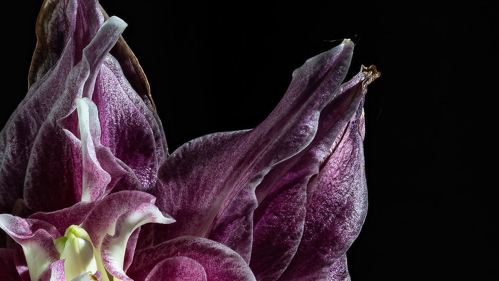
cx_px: 272
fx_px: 3295
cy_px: 325
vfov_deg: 4.9
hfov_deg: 8.7
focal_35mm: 249
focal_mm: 105
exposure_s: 1/4
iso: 100
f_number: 14
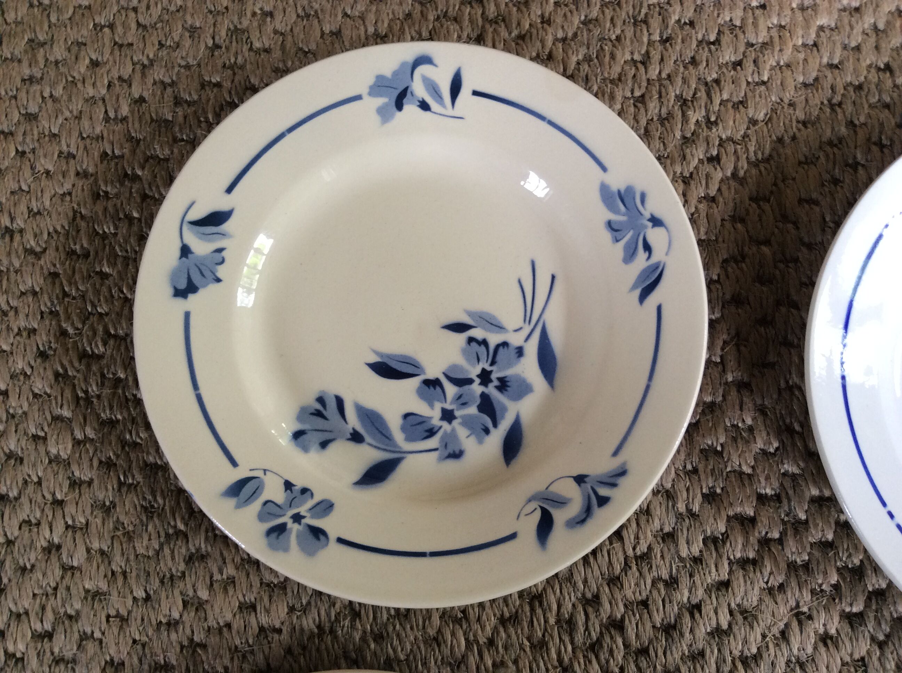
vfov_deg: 44.1
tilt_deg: -79.8
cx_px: 451
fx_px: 833
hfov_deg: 56.9
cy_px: 336
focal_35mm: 32
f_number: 2.4
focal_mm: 3.3
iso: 64
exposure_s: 1/25
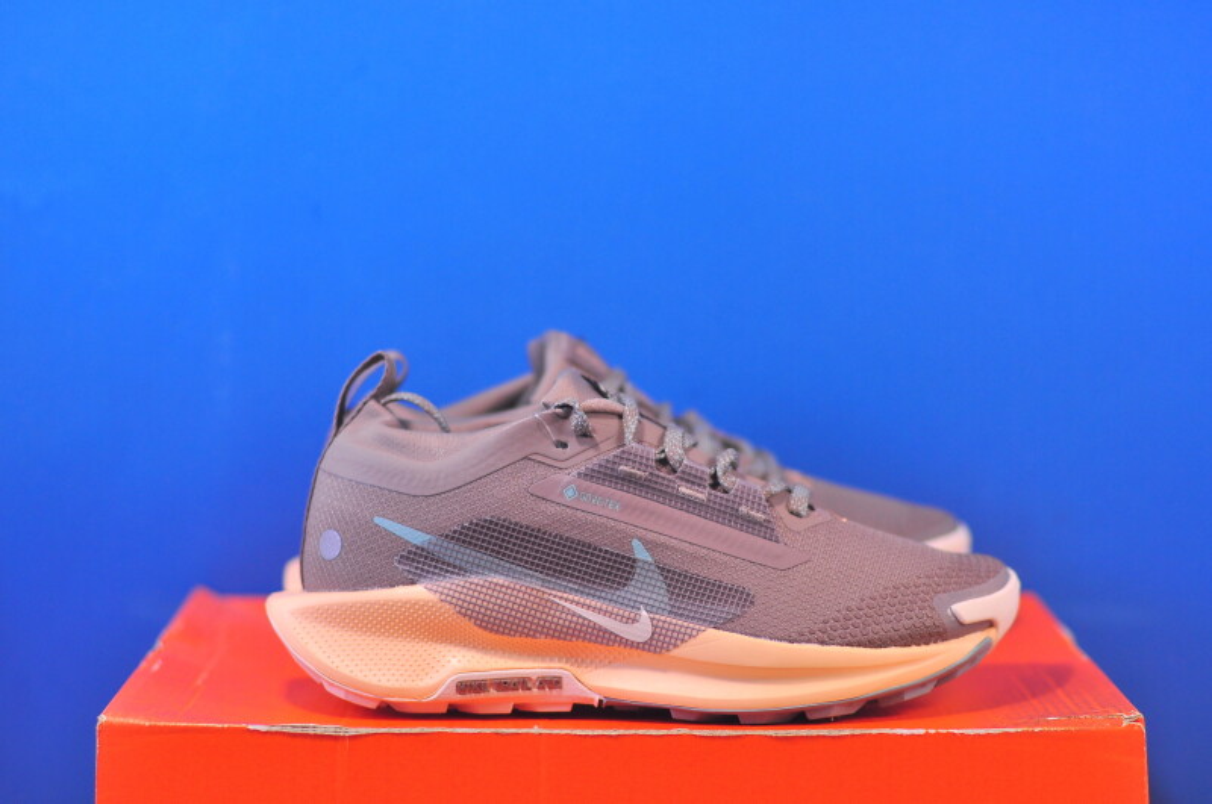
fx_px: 2521
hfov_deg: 27.0
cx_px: 606
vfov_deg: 18.1
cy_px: 402
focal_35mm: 75
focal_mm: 50
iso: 250
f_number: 2.2
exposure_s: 1/320
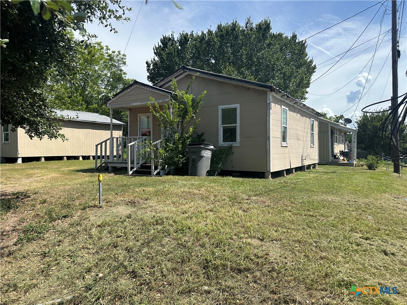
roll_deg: +0.4
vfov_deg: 56.8
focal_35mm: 24
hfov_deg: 71.6
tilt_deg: +0.0
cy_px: 152
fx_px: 282
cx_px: 204
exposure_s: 1/3861
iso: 80
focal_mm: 6.86
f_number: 1.78
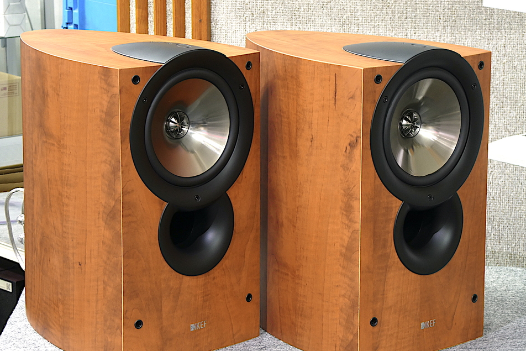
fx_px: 1900
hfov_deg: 15.8
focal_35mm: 130
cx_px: 261
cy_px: 186
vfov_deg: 10.6
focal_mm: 22.3
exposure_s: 1
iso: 100
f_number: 5.2
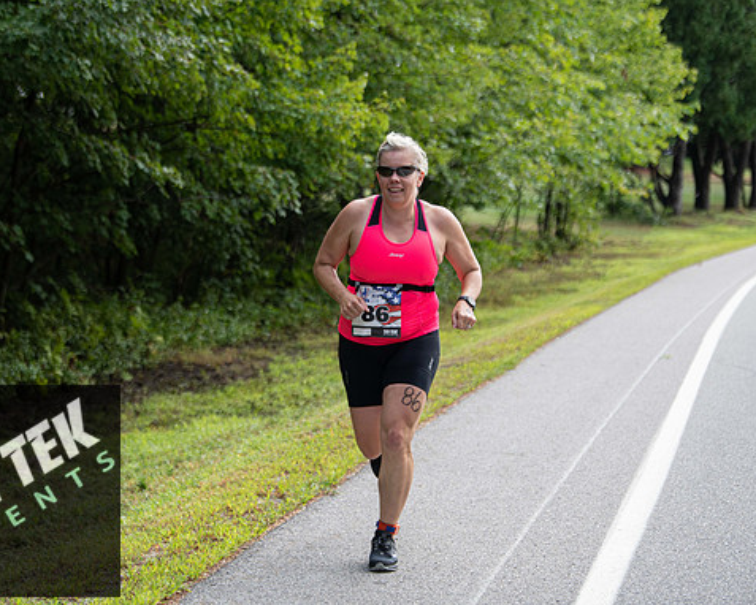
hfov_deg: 19.7
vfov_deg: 15.9
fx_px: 2171
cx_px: 355
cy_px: 303
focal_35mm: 97
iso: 250
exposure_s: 1/400
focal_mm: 85
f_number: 3.5
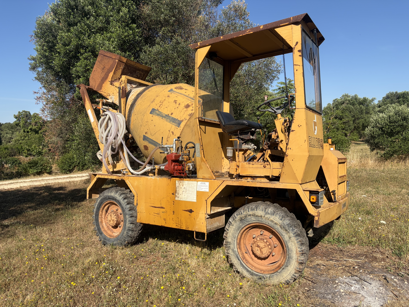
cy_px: 154
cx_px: 204
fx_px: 307
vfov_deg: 53.1
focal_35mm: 26
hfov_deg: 67.3
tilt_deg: -5.1
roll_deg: +1.6
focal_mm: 5.96
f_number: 1.6
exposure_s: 1/2865
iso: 50
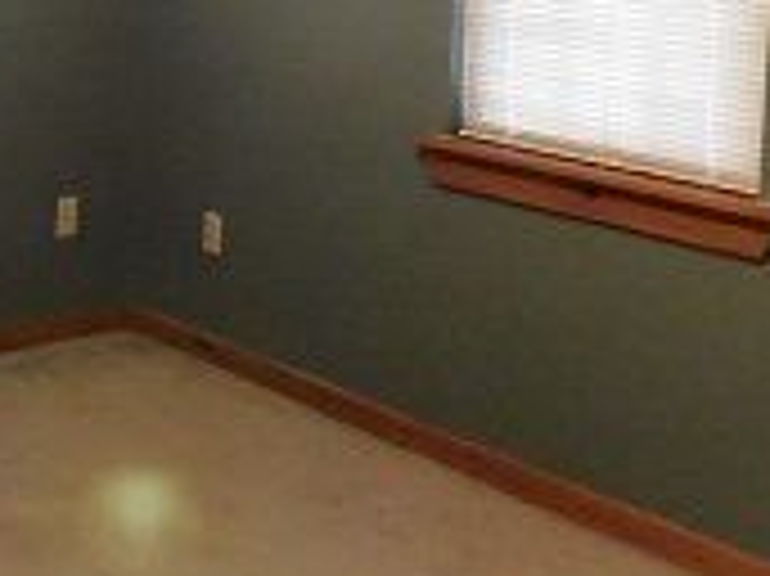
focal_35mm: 62
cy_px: -94
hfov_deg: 30.2
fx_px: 1378
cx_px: 119
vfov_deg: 22.0
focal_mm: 4
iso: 800
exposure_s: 1/6
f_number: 3
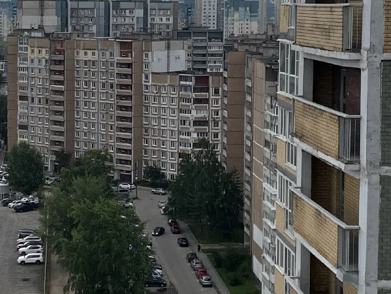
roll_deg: +0.9
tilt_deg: -4.9
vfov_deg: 15.4
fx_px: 1085
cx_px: 67
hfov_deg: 20.2
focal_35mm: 96
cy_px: 97
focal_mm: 4.2
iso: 32
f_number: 1.6
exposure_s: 1/626
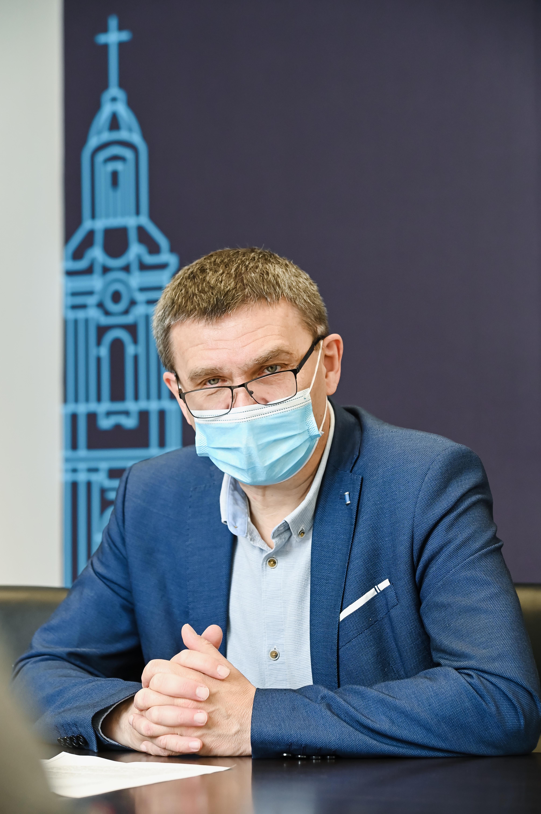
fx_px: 2370
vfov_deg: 19.5
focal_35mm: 105
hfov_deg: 13.0
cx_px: 270
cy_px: 407
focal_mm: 105
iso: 1600
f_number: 5.6
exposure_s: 1/200
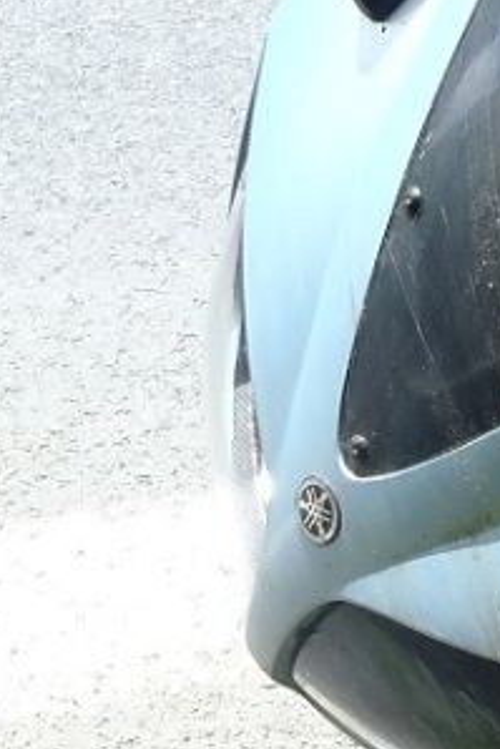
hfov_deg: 11.8
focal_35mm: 100
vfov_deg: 20.4
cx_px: 1095
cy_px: 349
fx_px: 2081
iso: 80
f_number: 4.5
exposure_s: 1/160
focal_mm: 5
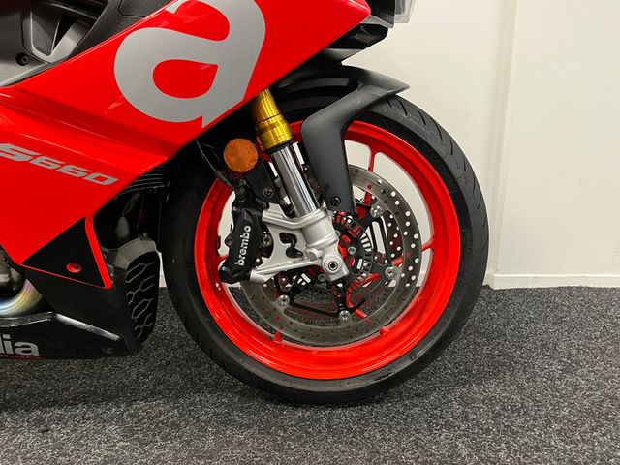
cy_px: 232
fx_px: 466
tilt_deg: -12.5
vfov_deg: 53.1
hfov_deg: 67.3
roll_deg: -0.1
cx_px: 310
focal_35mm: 26
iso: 320
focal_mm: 5.1
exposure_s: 1/50
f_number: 1.6
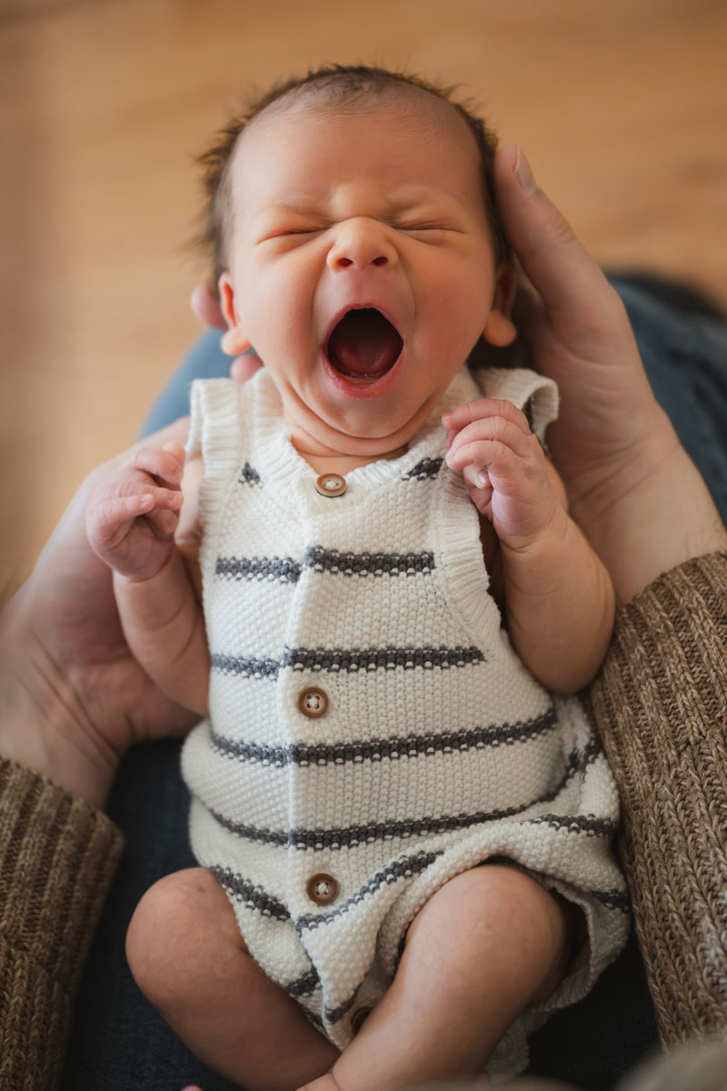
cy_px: 546
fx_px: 1696
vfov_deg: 35.6
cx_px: 364
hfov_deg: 24.2
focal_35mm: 56
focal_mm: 56
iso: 3200
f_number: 2.8
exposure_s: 1/125
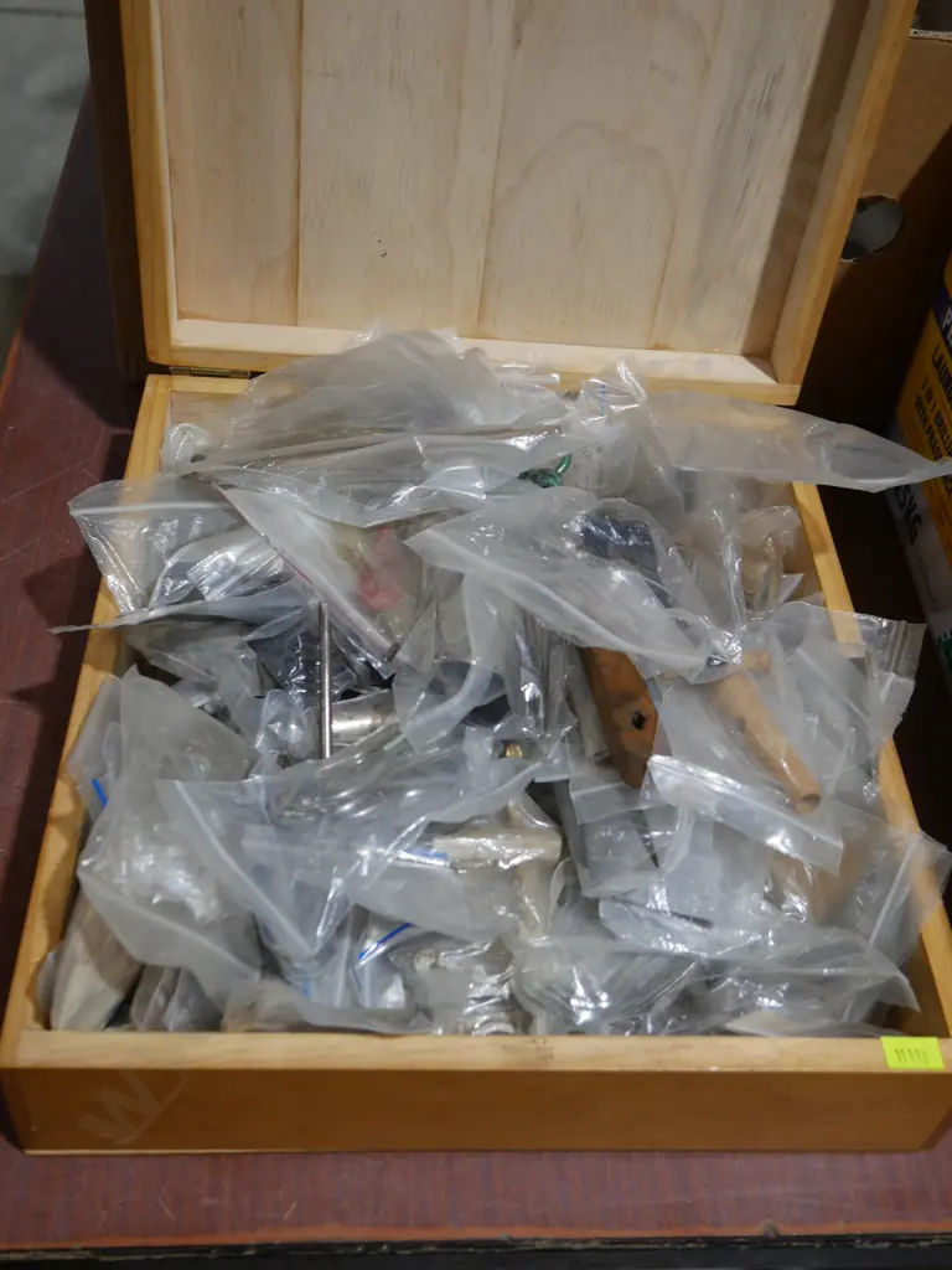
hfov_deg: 37.7
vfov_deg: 49.0
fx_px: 1393
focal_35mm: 38
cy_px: 635
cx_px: 476
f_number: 4.1
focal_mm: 19
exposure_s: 1/60
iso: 250
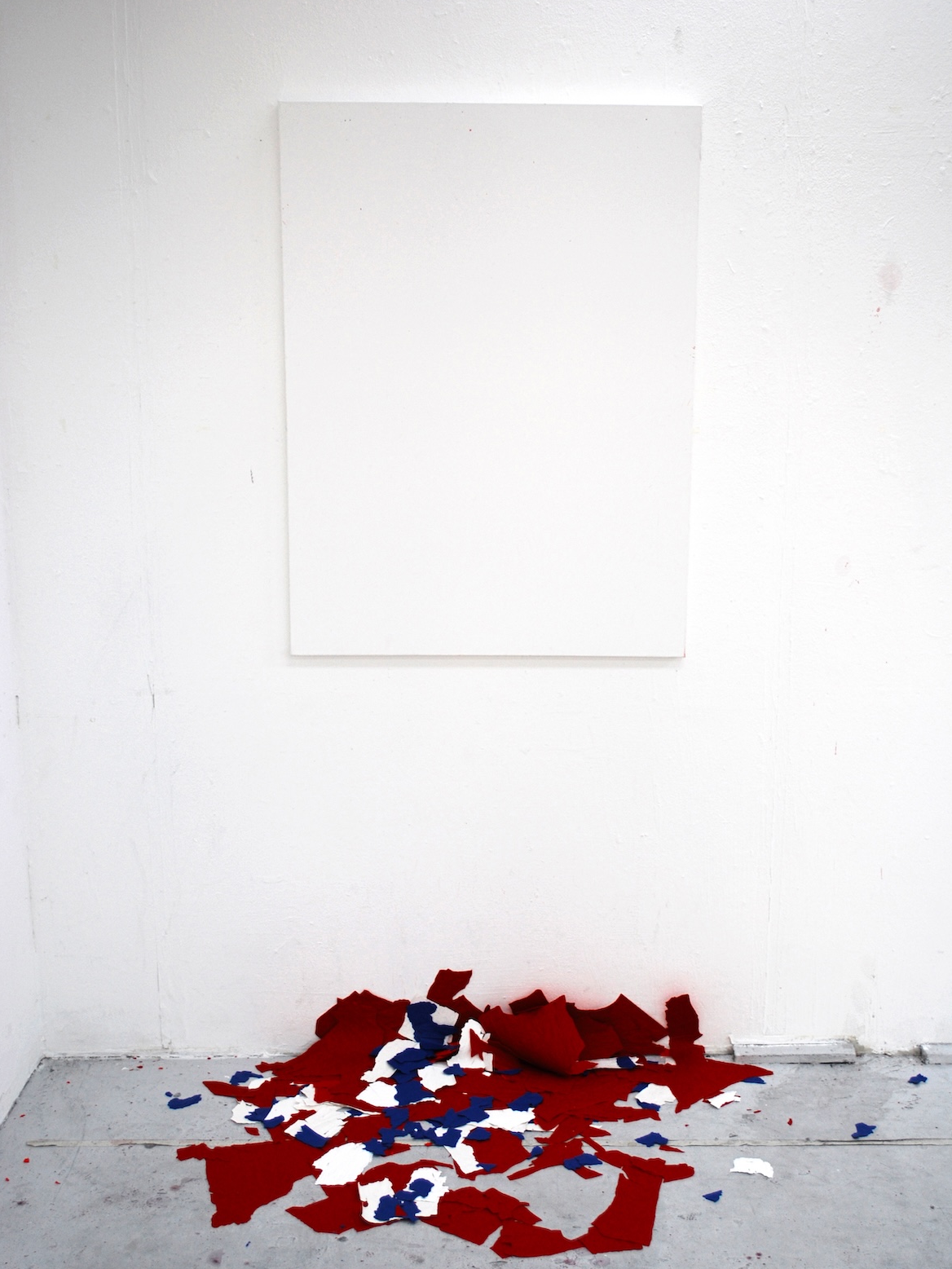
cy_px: 698
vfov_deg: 41.2
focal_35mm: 46
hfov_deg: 31.5
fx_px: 1687
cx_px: 480
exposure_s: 1/100
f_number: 5
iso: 200
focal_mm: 28
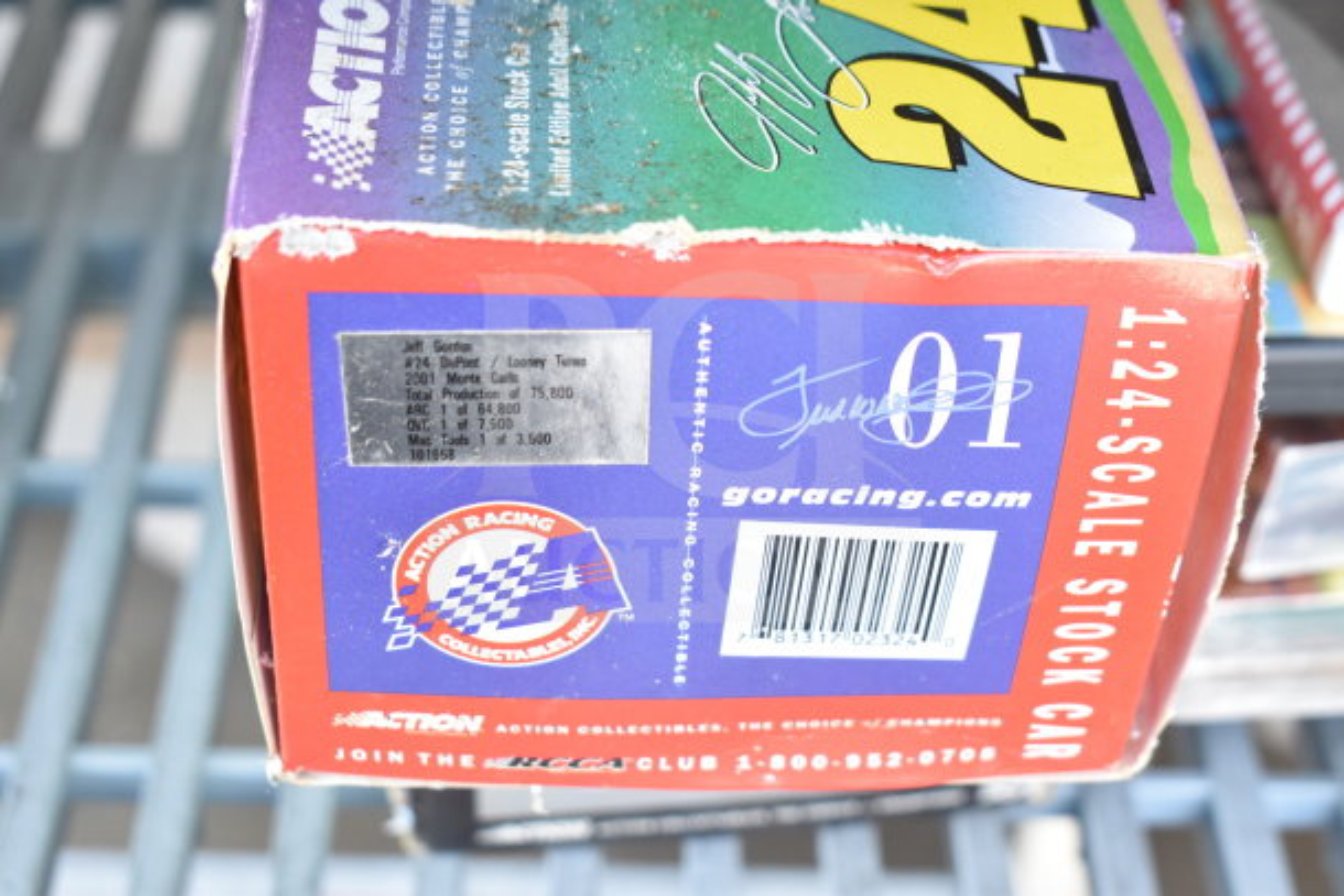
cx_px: 672
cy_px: 448
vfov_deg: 22.6
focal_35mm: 60
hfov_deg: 33.4
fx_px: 2240
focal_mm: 40
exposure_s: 1/60
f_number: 5
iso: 800
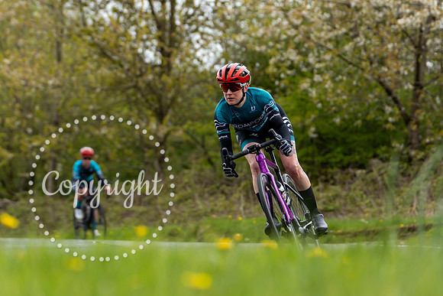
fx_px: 2586
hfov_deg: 9.8
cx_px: 273
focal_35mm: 210
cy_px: 117
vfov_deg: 6.5
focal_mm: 131
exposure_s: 1/640
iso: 200
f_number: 3.5
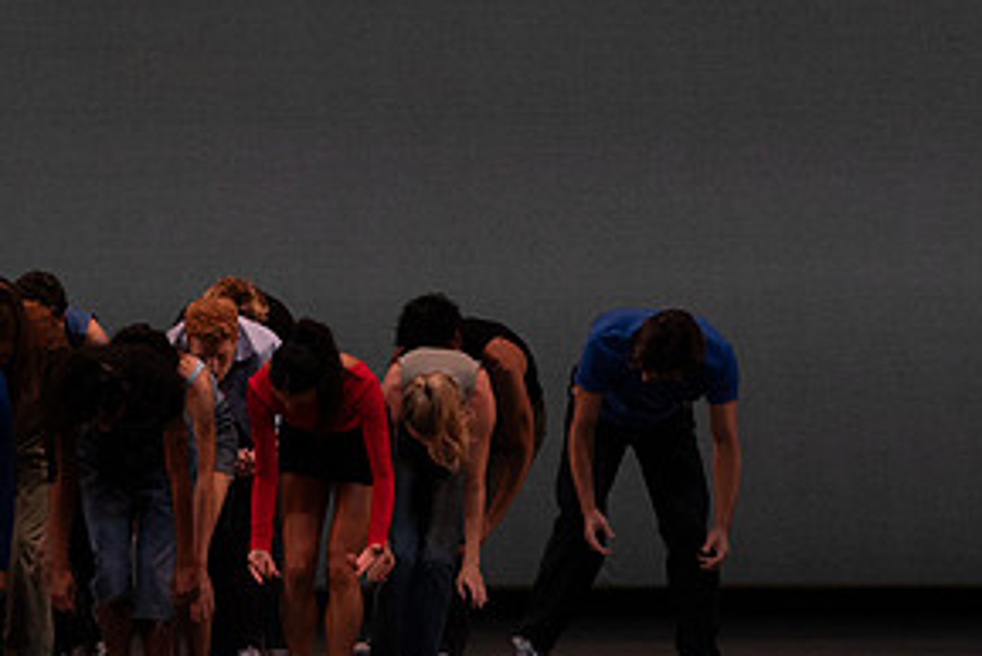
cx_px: 241
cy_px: 219
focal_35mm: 341
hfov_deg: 6.0
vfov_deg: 4.0
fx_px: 9306
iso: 4000
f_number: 8
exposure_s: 1/500
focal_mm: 170
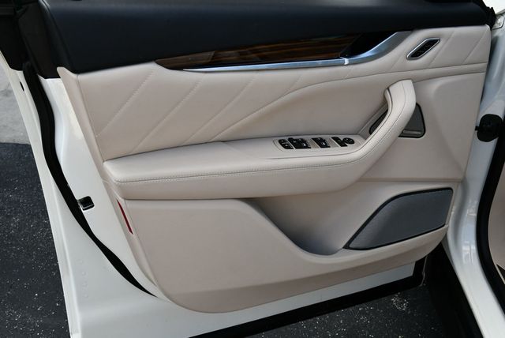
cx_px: 252
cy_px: 169
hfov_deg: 53.1
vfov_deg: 36.9
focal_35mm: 36
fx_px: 505
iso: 200
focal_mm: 18
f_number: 5.6
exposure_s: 1/250
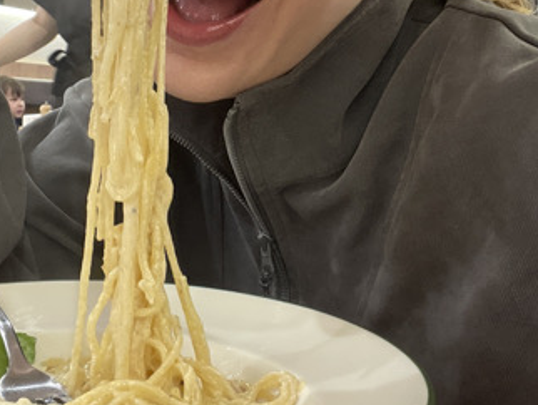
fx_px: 778
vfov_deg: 28.7
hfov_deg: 37.9
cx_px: 202
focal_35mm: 50
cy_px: 98
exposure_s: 1/50
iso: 320
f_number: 2.2
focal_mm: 2.71
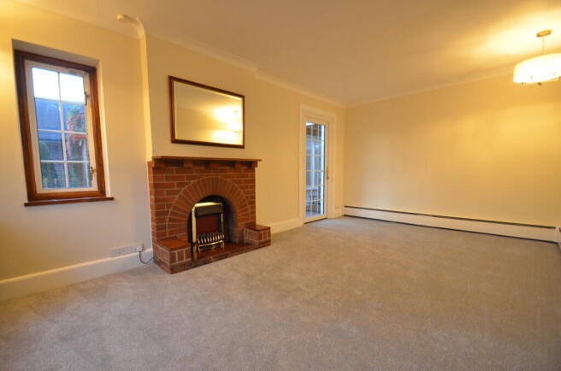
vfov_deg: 77.0
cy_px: 186
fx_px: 233
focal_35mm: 15
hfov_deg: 100.5
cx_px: 280
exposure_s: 1/60
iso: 800
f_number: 4
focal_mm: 10
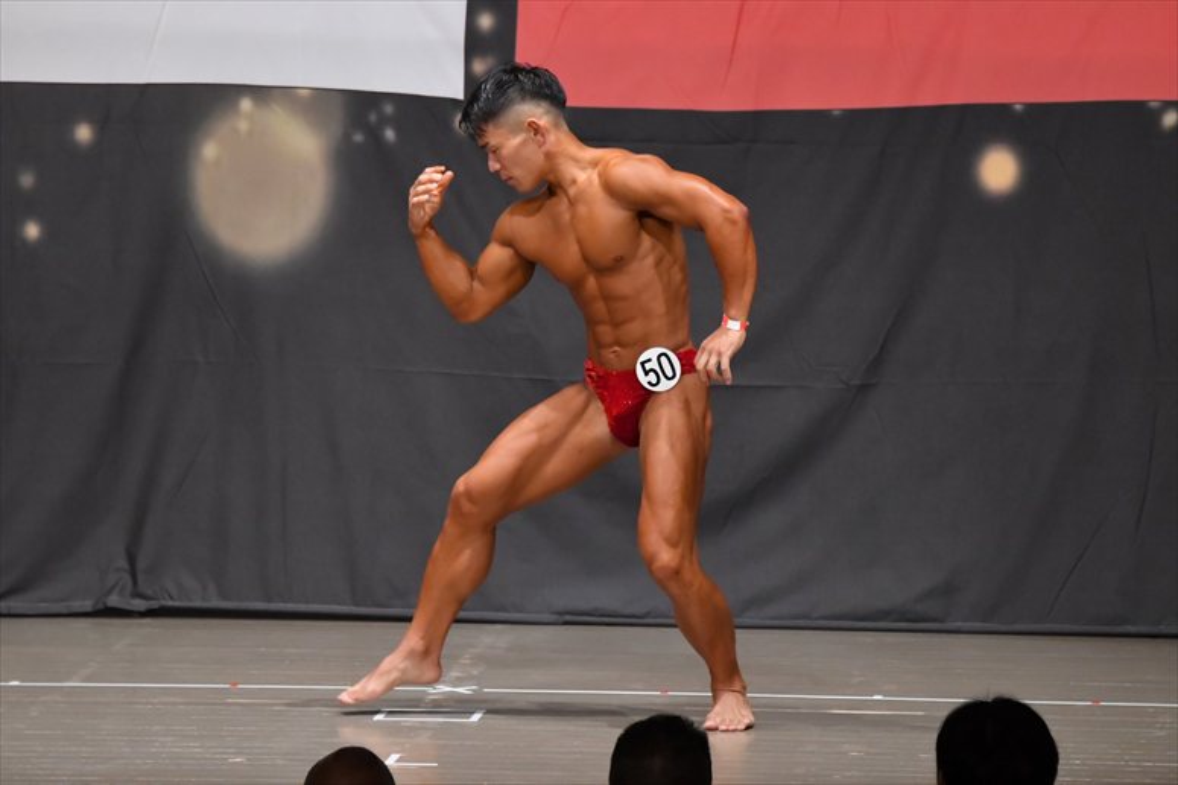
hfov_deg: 8.6
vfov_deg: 5.7
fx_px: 7850
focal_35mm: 240
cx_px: 589
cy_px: 392
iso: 6400
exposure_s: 1/400
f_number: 5.6
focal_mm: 160
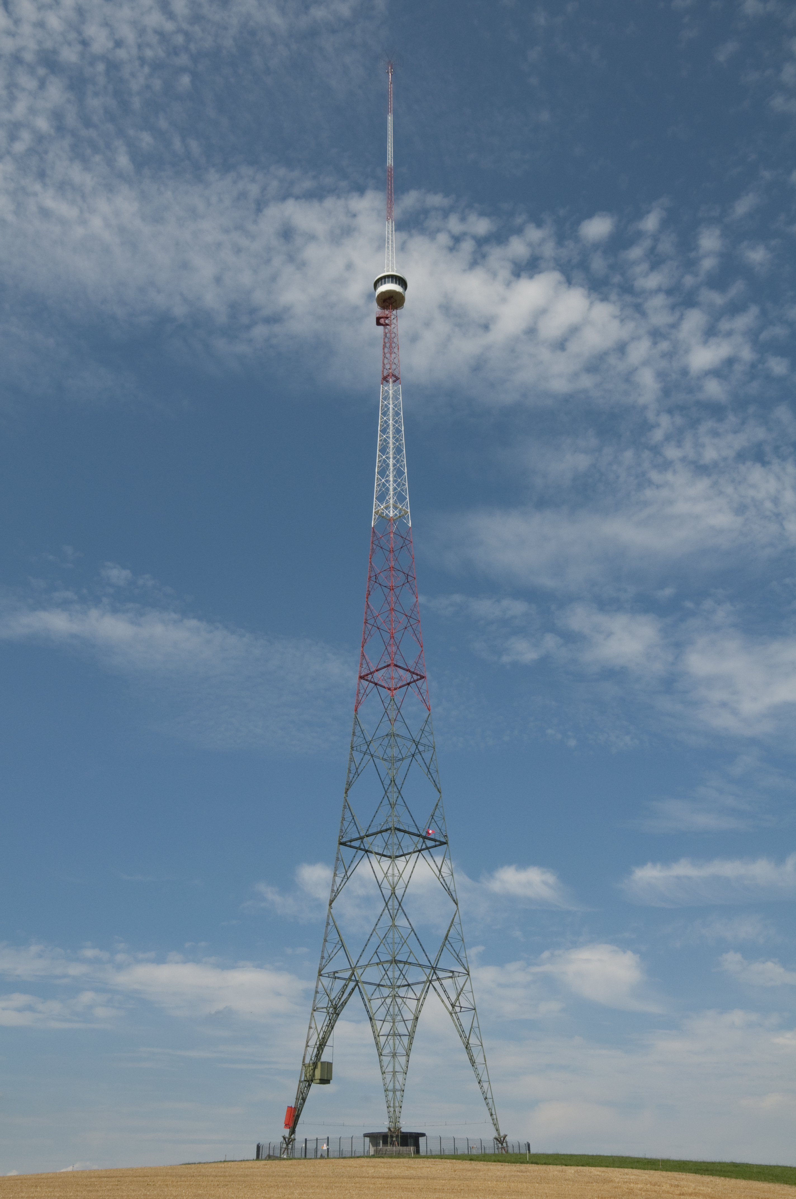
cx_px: 398
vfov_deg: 53.2
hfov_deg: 36.8
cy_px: 600
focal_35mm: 36
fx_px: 1197
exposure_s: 1/400
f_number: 18
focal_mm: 24
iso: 400
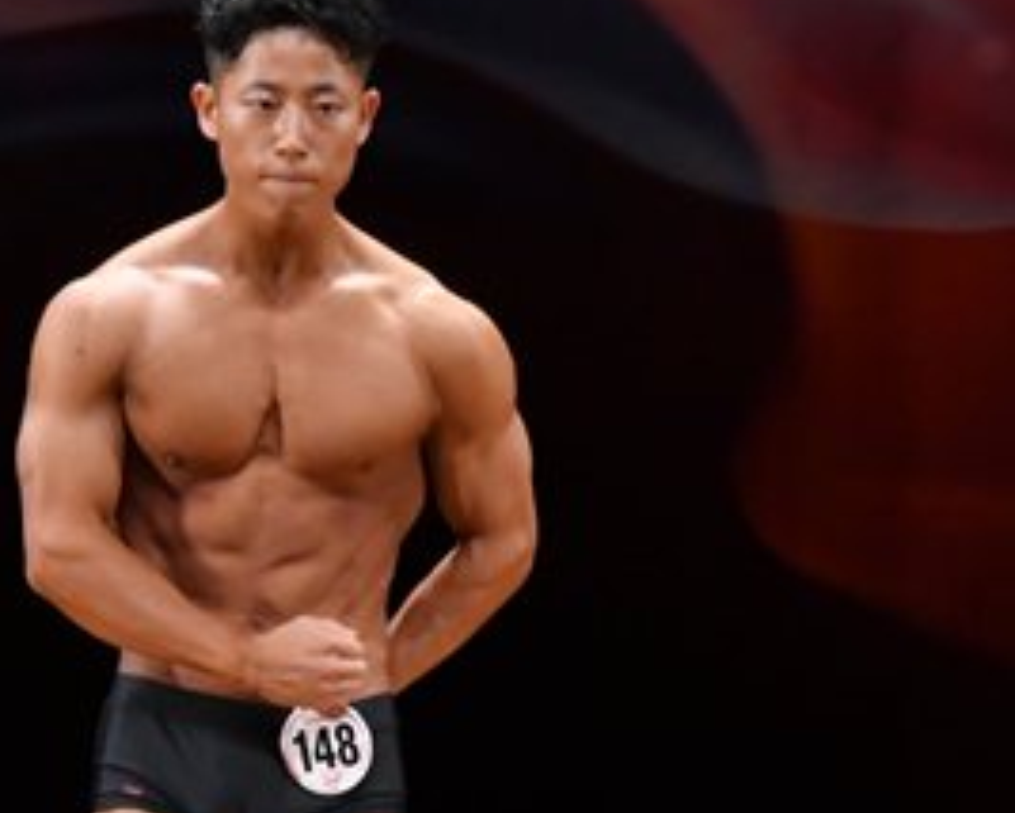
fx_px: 19631
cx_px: 302
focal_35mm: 653
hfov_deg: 3.0
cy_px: 676
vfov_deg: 2.4
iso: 3200
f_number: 5.6
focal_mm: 160
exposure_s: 1/400
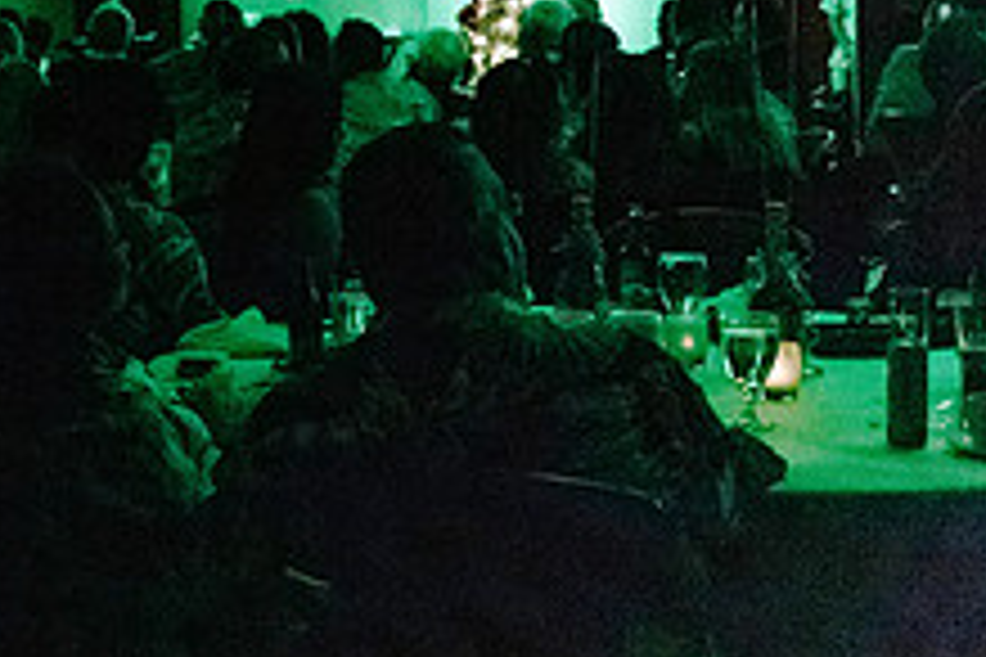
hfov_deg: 21.5
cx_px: -243
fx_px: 2383
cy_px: 115
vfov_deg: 15.6
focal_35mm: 87
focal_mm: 32
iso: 16000
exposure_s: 1/160
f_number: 2.8
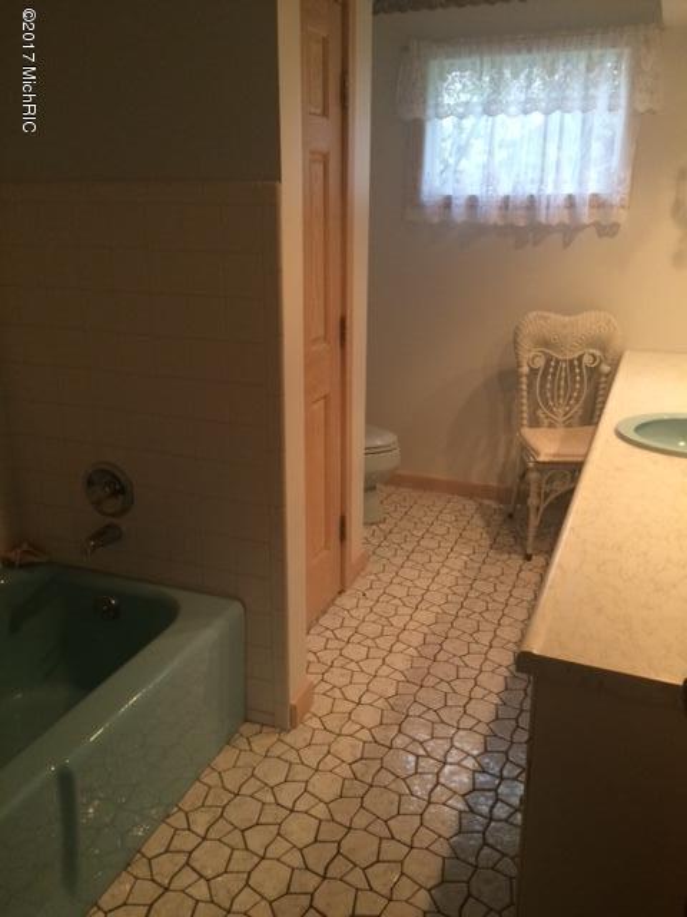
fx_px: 767
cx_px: 344
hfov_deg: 48.2
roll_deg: +0.6
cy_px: 458
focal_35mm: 29
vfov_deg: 61.7
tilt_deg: -19.0
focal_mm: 4.15
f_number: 2.2
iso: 125
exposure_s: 1/30
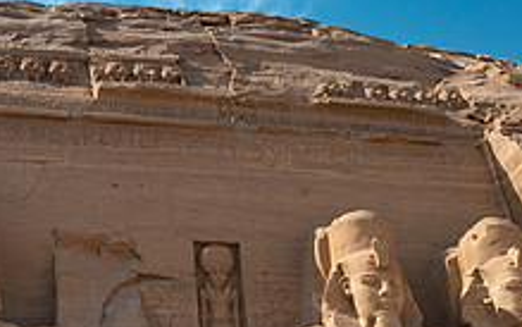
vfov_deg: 15.7
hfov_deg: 25.5
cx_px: 260
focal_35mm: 81
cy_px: 359
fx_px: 1153
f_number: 16
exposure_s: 1/250
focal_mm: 30
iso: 800
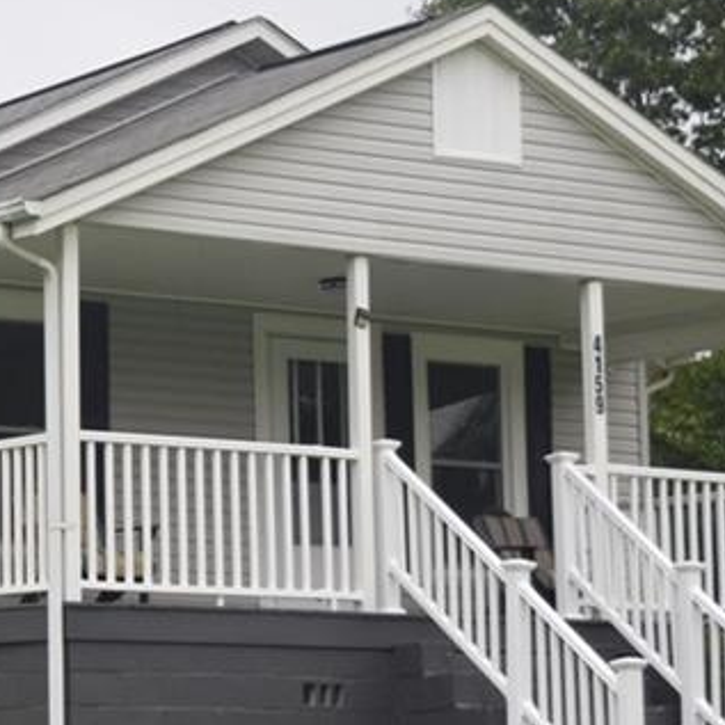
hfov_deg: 11.7
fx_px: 3507
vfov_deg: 11.8
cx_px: -30
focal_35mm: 148
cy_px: 489
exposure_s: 1/100
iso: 400
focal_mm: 36
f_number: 5
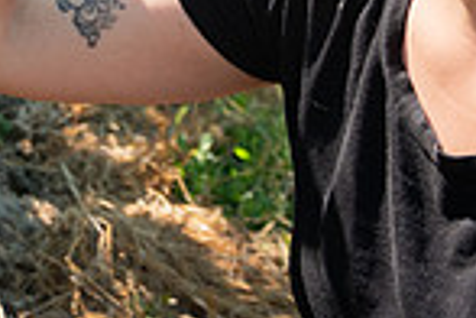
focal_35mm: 95
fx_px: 1256
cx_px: -418
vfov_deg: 13.6
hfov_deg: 17.0
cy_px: -141
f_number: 4
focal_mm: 24
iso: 500
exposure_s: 1/1250
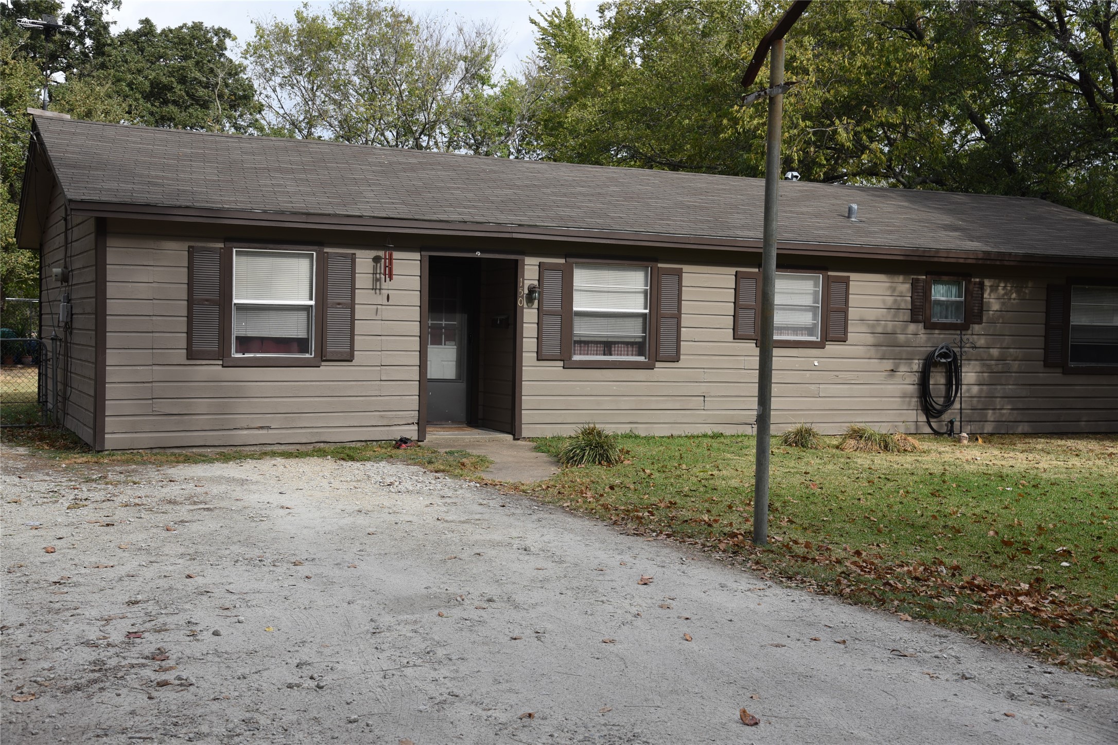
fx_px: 1366
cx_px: 559
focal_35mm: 44
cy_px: 372
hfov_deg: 44.5
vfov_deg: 30.5
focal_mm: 44
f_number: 7.1
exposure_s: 1/200
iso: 100
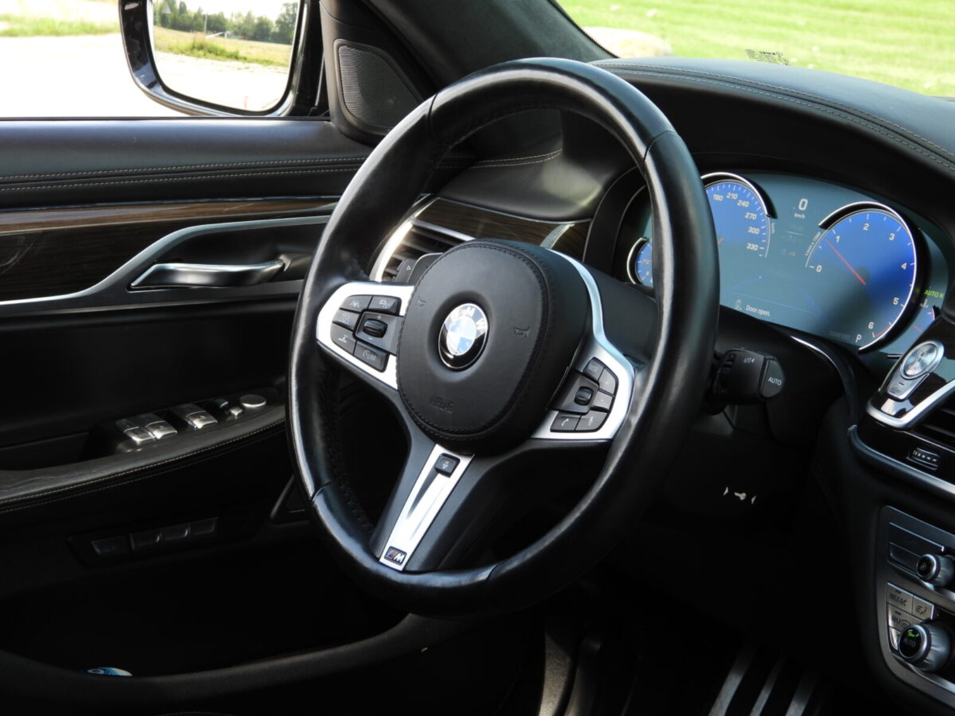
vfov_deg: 18.4
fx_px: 2207
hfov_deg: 24.4
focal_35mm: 80
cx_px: 478
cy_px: 358
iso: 100
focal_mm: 14.4
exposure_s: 1/100
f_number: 3.5
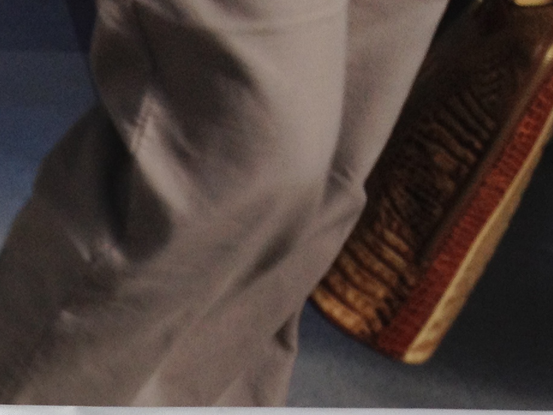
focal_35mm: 124
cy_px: 729
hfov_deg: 15.0
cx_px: -210
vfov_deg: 11.2
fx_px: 1981
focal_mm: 4.28
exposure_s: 1/262
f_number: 2.4
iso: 64
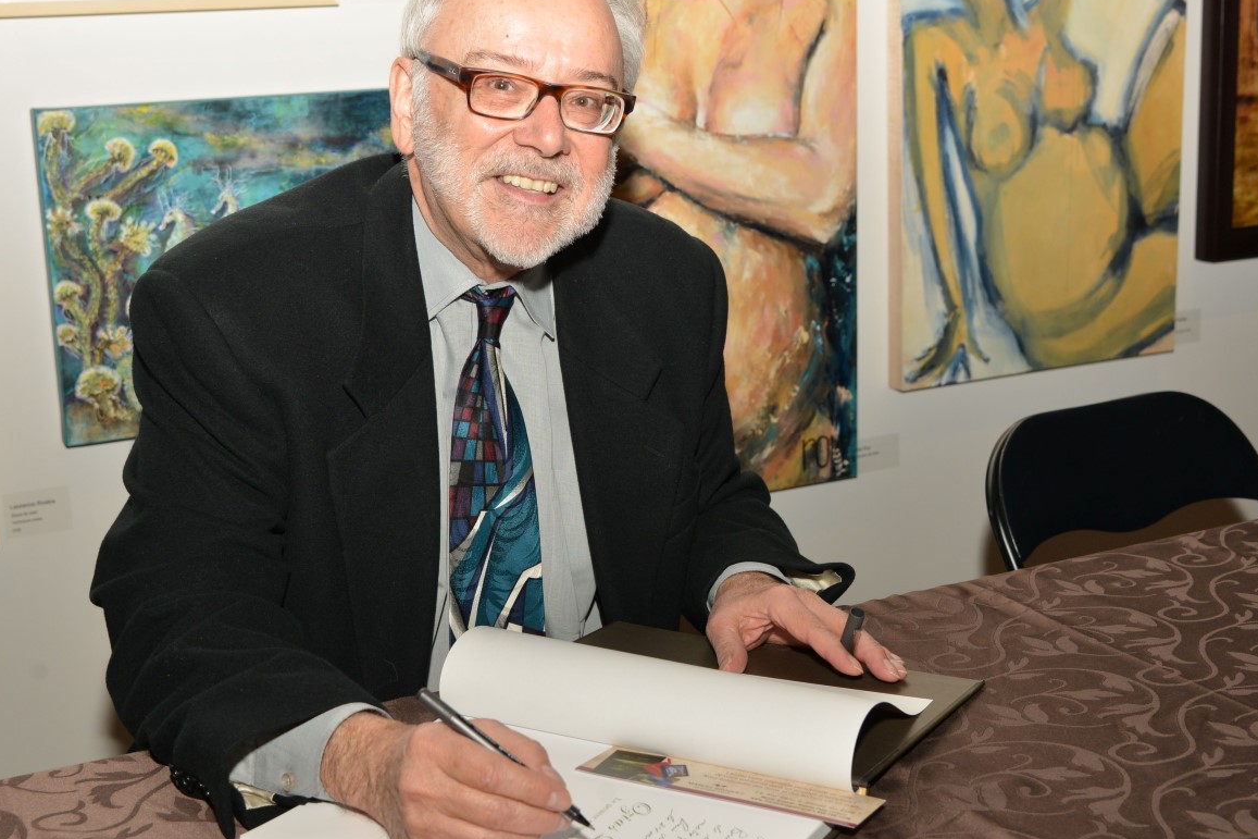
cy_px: 384
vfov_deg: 27.5
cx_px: 581
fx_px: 1712
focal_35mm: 49
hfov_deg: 40.3
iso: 500
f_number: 6.3
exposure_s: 1/250
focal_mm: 35
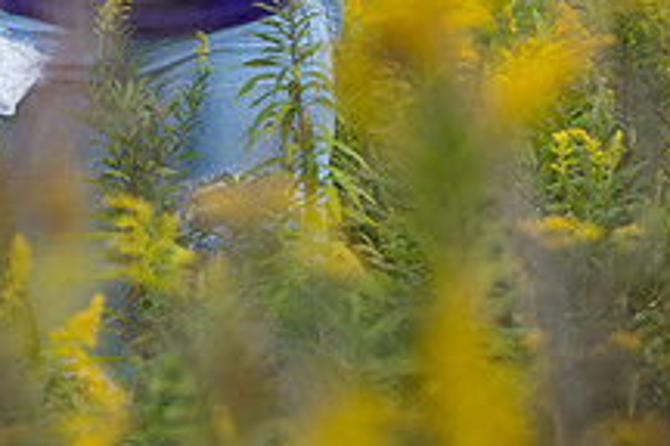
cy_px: -135
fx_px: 5099
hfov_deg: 7.4
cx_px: -202
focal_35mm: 274
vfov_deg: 5.0
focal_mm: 102
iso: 64
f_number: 3.2
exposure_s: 1/400
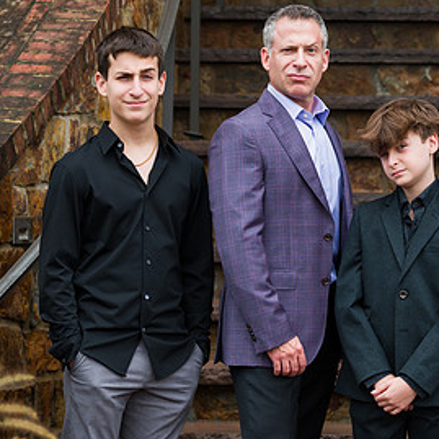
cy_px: 196
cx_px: 413
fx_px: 2654
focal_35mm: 185
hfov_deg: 9.4
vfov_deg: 9.5
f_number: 4
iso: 200
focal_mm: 95
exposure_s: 1/200
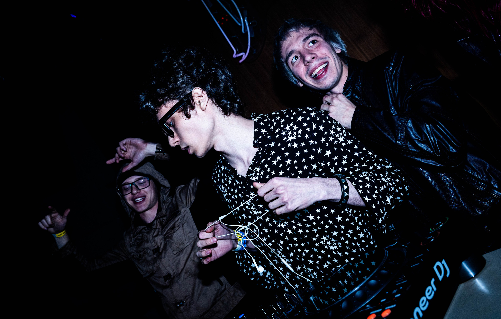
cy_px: 152
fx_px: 390
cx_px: 250
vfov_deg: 44.6
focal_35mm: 28
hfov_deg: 65.5
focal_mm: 28
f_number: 7.1
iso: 1000
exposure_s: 1/200
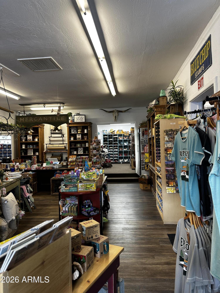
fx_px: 203
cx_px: 110
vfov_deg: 71.6
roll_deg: +2.1
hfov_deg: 56.8
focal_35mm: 24
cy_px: 146
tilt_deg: +0.9
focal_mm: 6.86
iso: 125
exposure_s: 1/60
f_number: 1.78
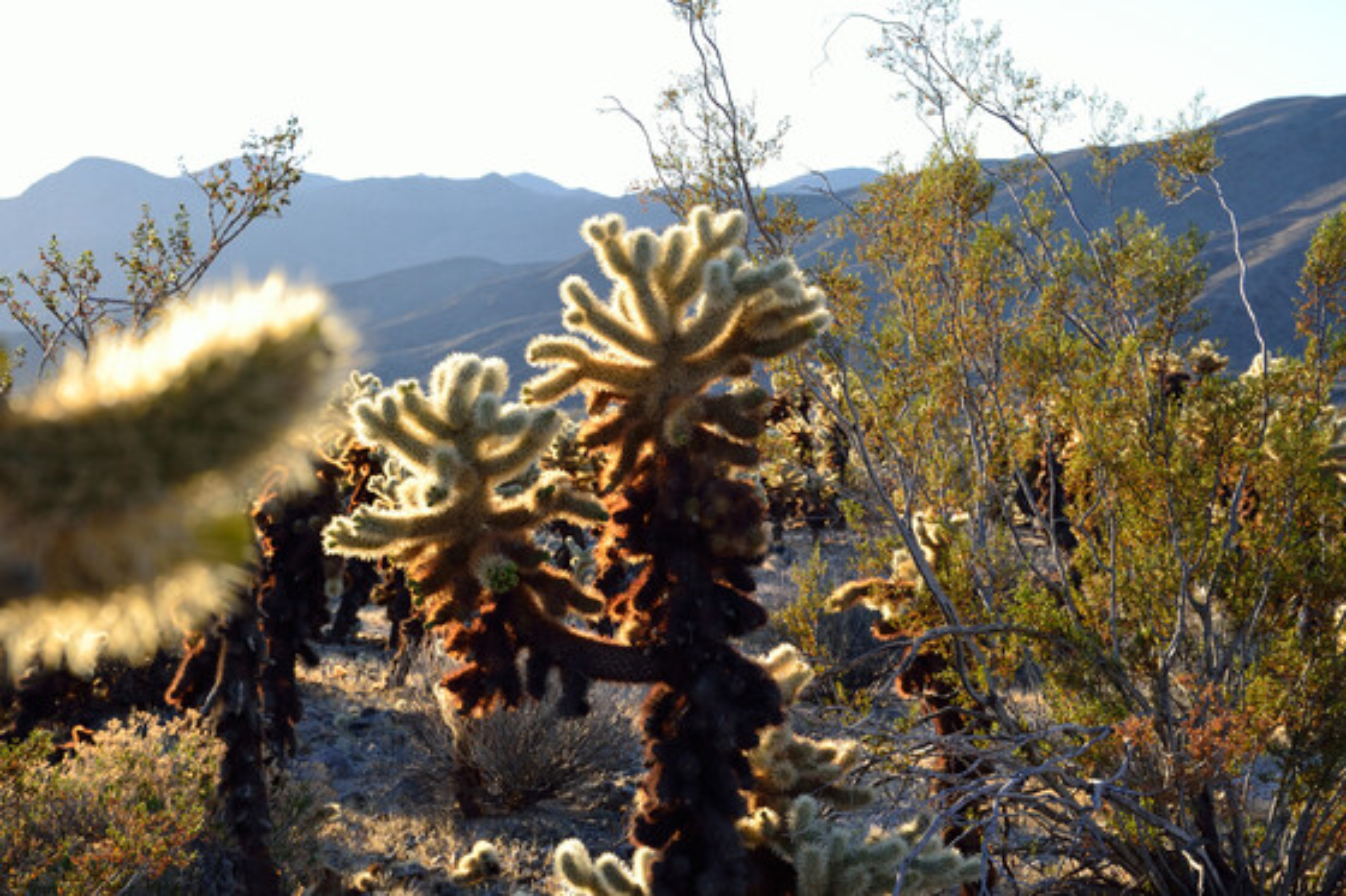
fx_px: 2915
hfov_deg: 26.0
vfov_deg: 17.5
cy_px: 448
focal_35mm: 78
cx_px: 673
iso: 400
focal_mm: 52
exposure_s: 1/200
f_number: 10
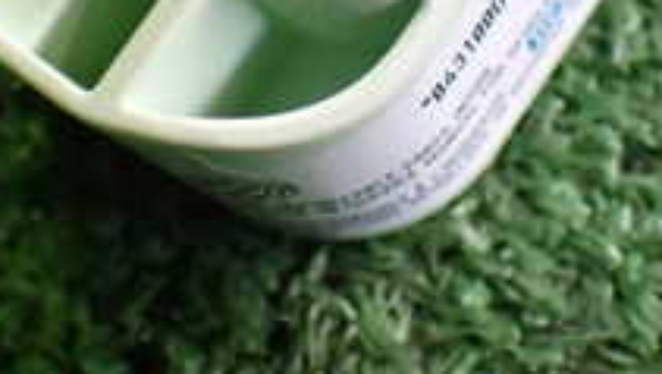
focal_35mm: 93
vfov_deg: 12.6
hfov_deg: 22.9
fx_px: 1634
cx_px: 298
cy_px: -104
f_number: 2.3
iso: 640
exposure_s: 1/125
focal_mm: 5.4
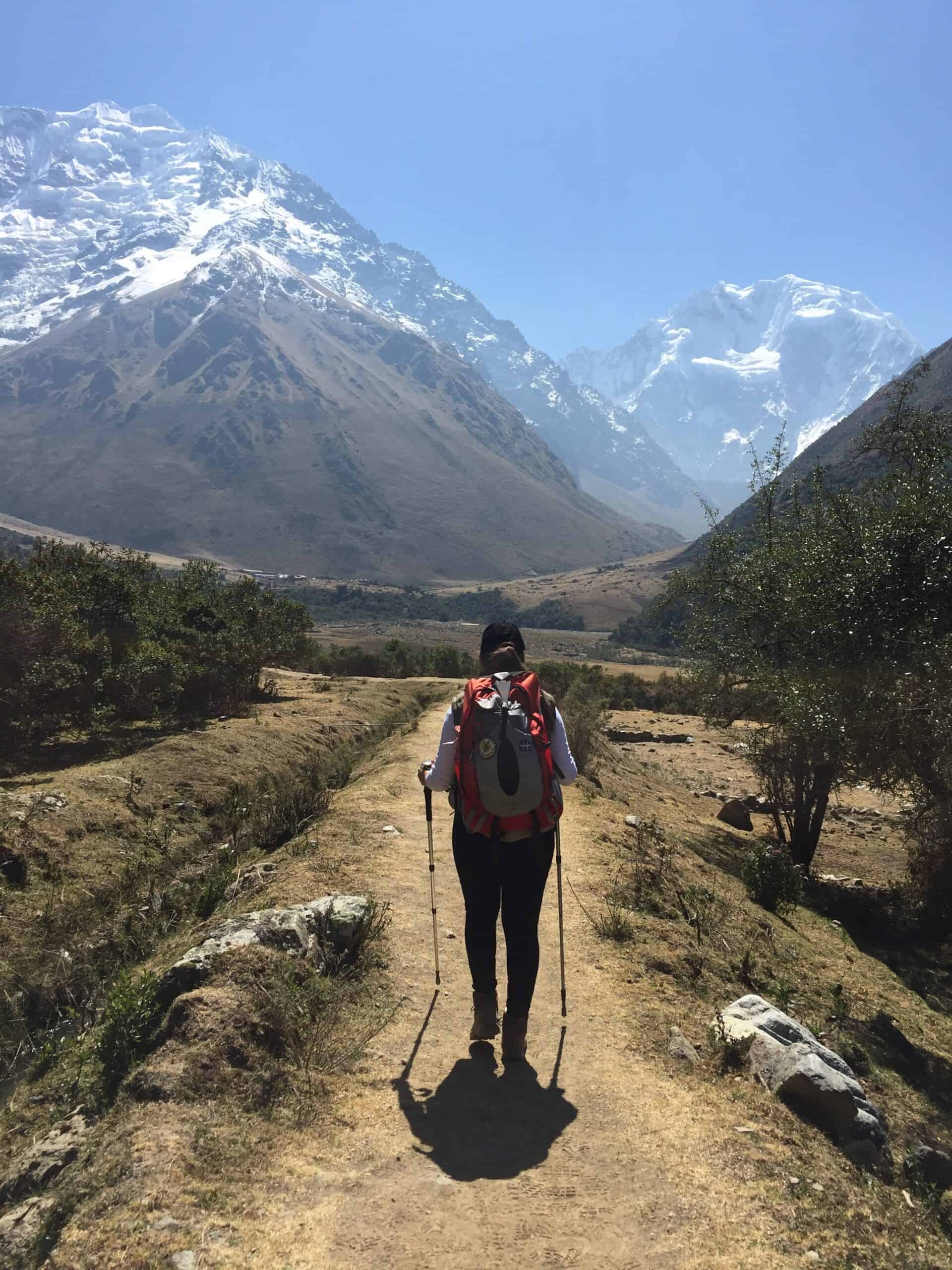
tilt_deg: +0.6
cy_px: 635
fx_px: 1063
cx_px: 476
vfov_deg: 61.7
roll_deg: +1.7
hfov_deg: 48.2
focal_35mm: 29
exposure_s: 1/2475
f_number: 2.2
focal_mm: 4.15
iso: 32
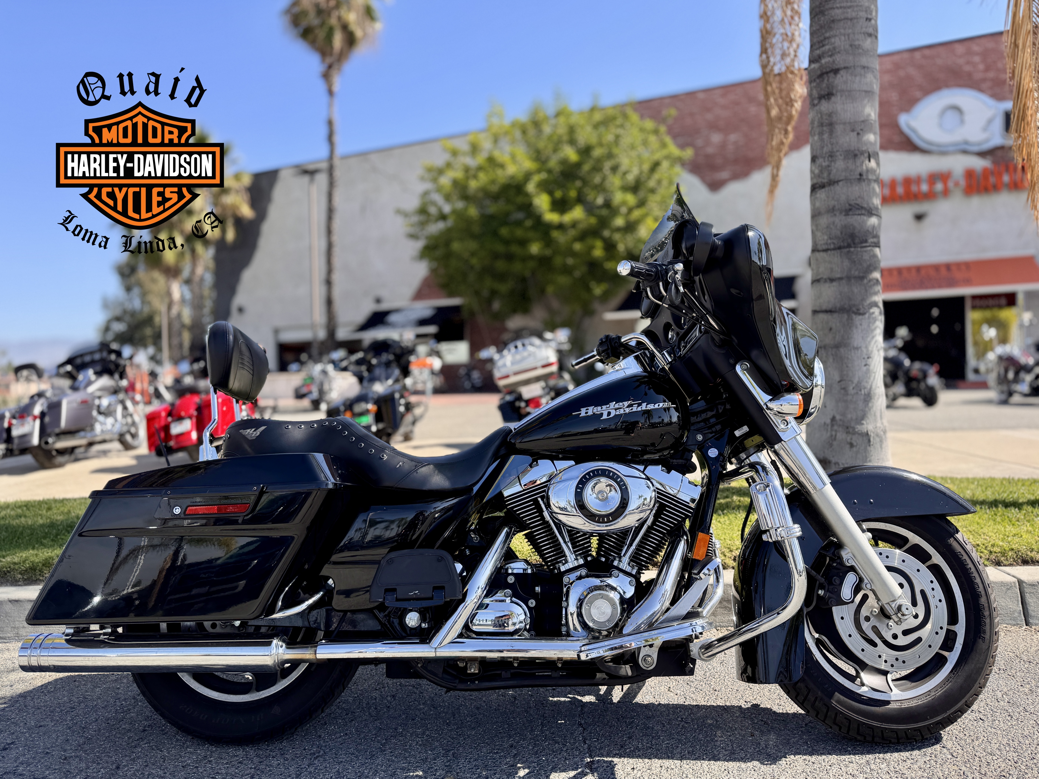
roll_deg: -0.1
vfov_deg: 56.8
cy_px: 390
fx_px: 720
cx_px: 520
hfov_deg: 71.6
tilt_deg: +0.3
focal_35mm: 24
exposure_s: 1/1560
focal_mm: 6.76
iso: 80
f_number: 1.78
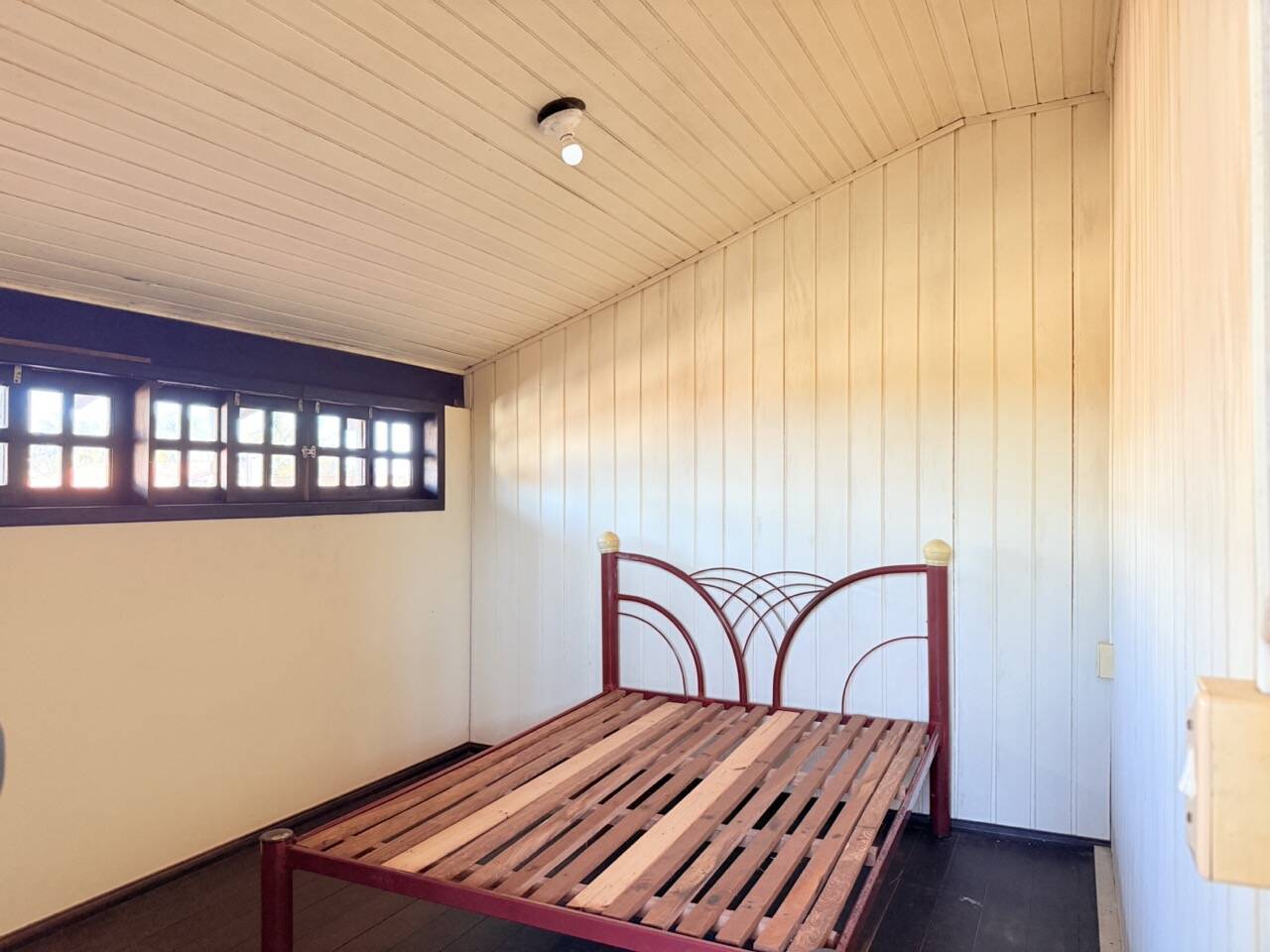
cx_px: 635
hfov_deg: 71.6
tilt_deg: +0.8
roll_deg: +0.1
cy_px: 476
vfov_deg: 56.8
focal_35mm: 24
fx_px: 881
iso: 400
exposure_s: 1/120
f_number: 1.78
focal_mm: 6.76
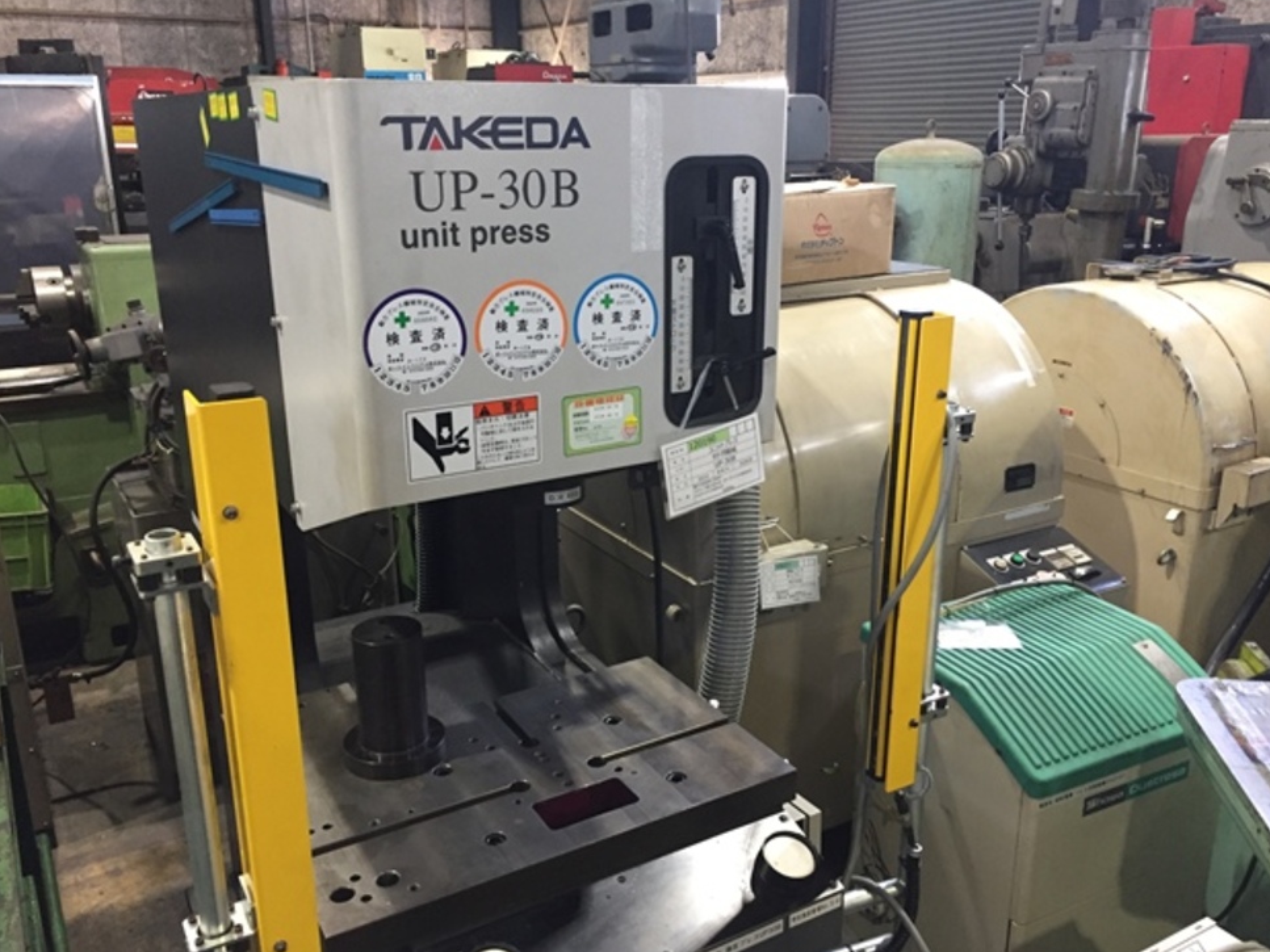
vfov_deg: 46.8
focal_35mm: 30
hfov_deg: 60.0
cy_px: 488
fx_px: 1101
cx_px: 651
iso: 160
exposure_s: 1/30
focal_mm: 4.15
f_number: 2.2
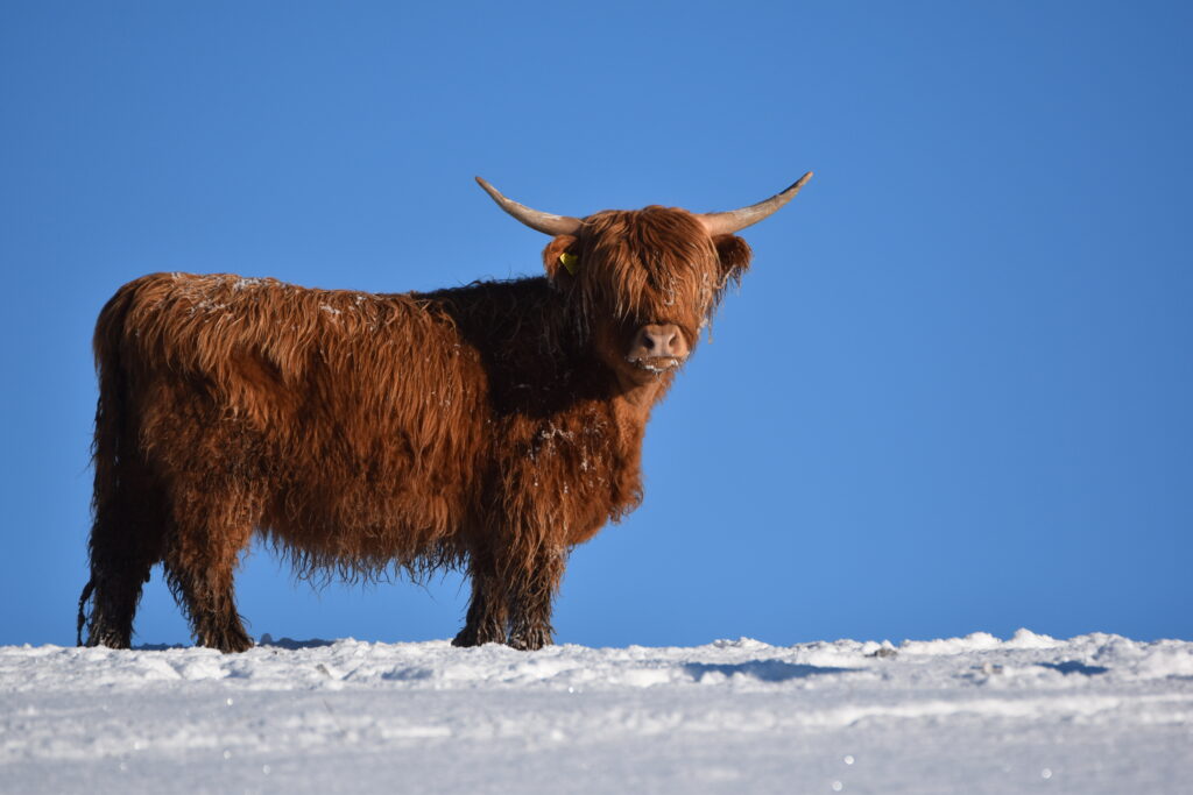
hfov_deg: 5.5
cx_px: 596
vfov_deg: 3.7
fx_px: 12428
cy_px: 398
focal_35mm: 375
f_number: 5.6
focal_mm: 250
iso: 250
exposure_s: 1/2000
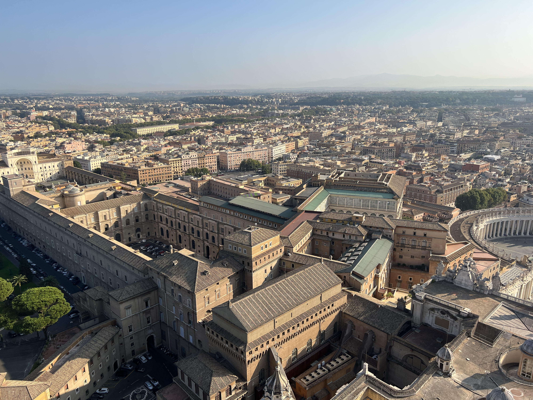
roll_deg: +1.0
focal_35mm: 26
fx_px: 400
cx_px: 266
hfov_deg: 67.3
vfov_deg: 53.1
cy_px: 200
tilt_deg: -15.8
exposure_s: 1/3460
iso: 50
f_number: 1.5
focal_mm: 5.7
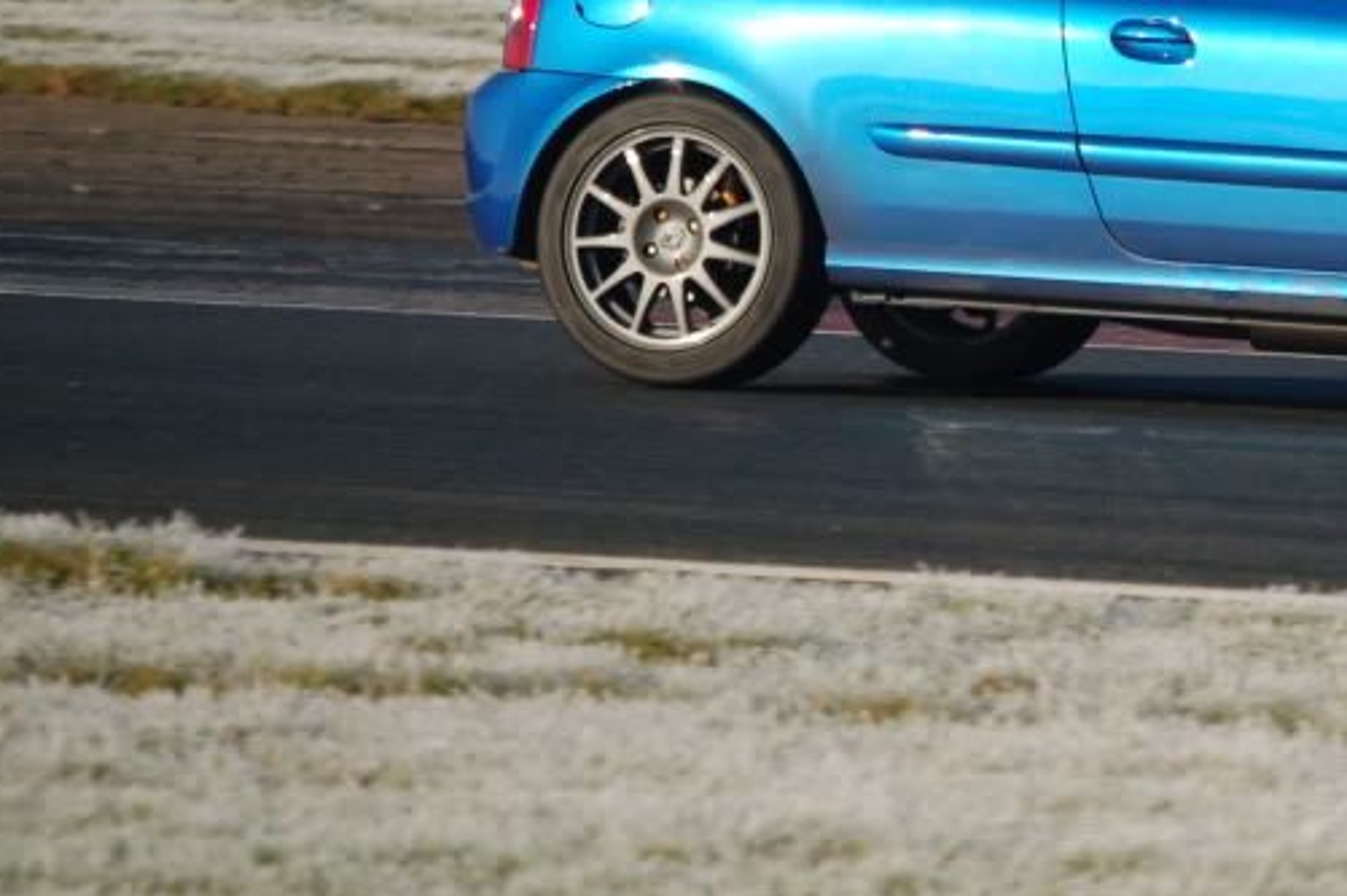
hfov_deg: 3.4
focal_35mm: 613
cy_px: 334
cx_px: 1227
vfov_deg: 2.2
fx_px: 22914
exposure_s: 1/1600
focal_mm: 200
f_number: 5.6
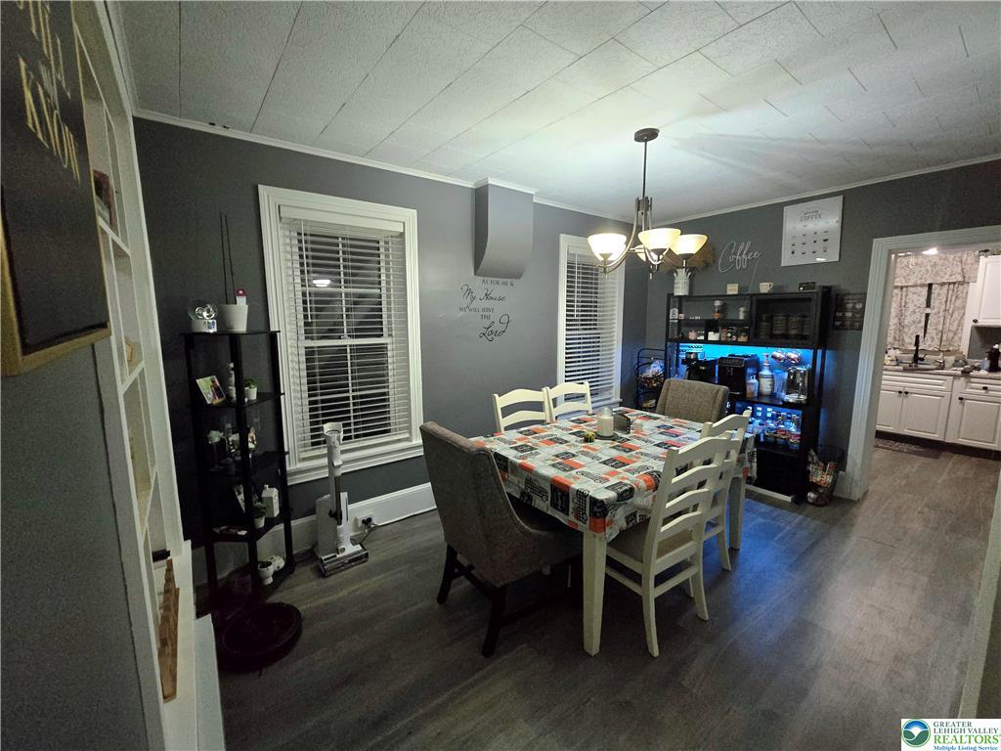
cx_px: 500
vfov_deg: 89.9
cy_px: 376
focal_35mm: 13
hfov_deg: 106.2
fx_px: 376
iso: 1600
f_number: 2.2
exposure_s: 1/60.2
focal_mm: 2.2
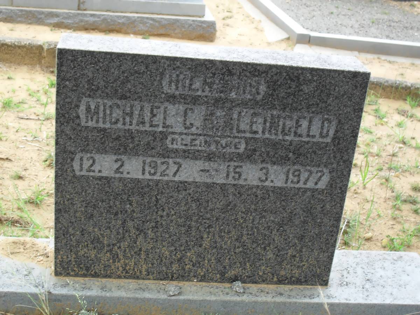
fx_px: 692
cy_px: 158
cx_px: 210
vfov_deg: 25.7
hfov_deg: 33.8
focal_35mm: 57
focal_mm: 10.1
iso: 100
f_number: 4.3
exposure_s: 1/60
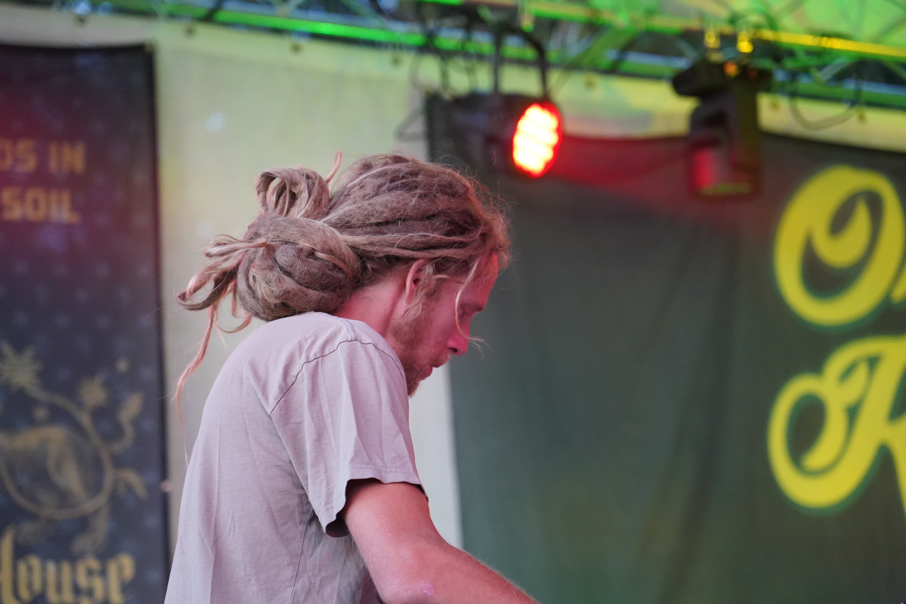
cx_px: 453
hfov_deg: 19.5
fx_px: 2642
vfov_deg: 13.0
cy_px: 302
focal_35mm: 105
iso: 6400
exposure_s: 1/160
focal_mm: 105
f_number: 4
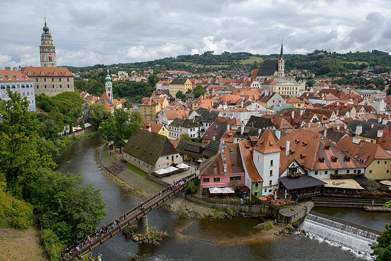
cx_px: 196
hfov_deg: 73.7
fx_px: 261
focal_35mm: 24
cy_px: 130
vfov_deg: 53.2
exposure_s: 1/200
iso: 64
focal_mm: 24
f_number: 6.3
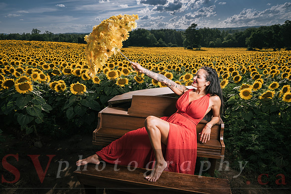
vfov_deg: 49.6
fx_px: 210
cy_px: 97
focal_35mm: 26
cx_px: 146
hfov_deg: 69.4
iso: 64
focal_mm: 26
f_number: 5.6
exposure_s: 1/200
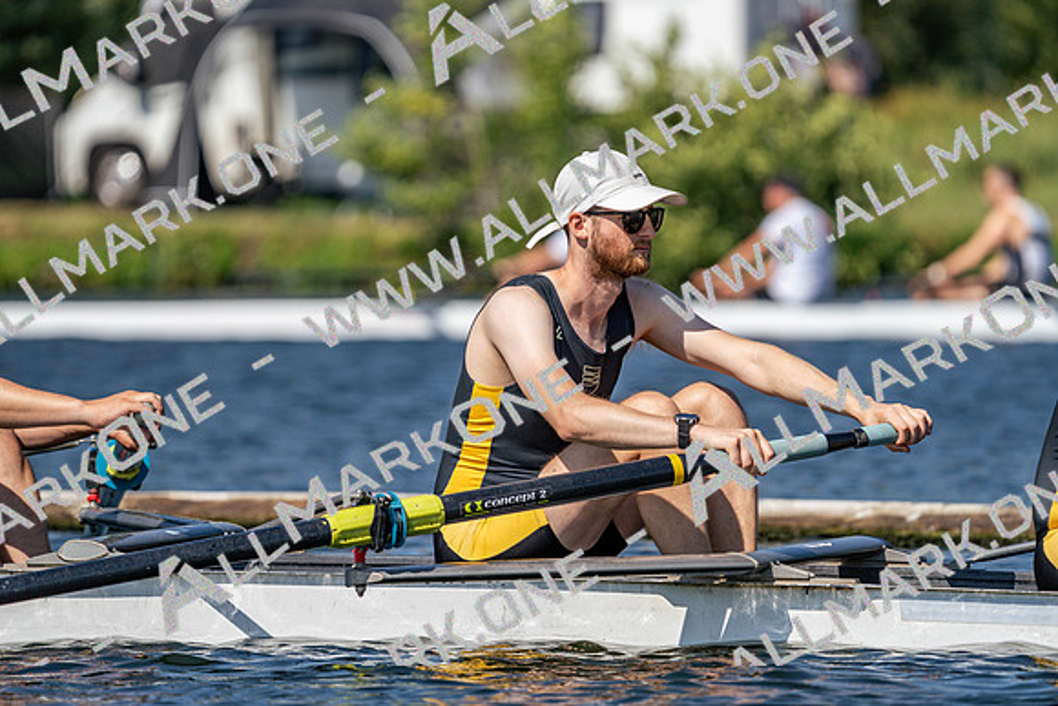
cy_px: 353
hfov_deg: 5.2
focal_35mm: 397
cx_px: 529
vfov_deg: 3.5
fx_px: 11670
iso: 200
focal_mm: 397
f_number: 6.3
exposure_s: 1/2000
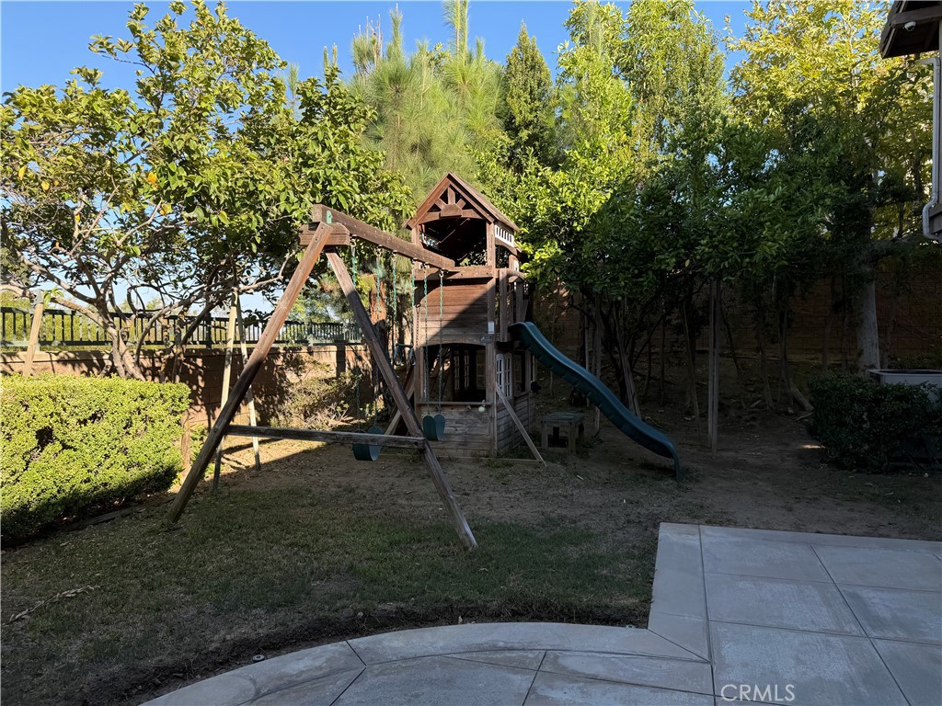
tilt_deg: -0.5
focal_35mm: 24
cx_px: 471
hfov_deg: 71.6
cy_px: 353
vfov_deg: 56.8
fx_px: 653
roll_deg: -0.2
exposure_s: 1/1812
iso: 80
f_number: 1.78
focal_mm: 6.76
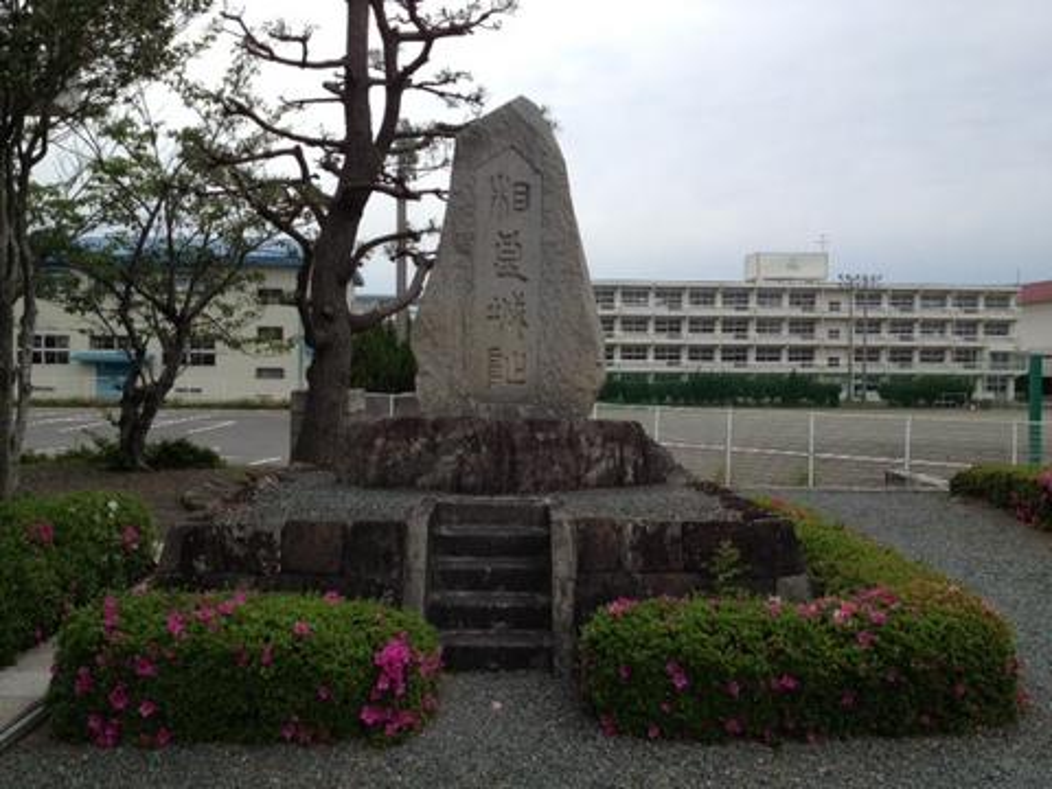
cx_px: 526
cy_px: 394
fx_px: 1064
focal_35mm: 35
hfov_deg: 52.6
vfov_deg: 40.7
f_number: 2.4
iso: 50
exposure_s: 1/143
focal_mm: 4.28
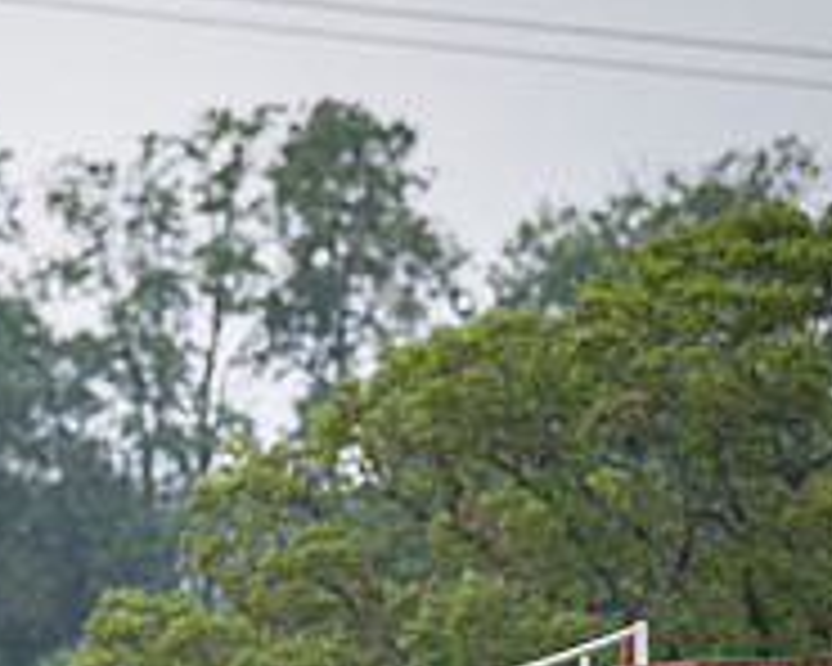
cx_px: -77
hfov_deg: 1.9
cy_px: 963
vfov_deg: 1.5
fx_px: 25313
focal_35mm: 1028
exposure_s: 1/1600
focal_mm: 200
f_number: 4
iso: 400
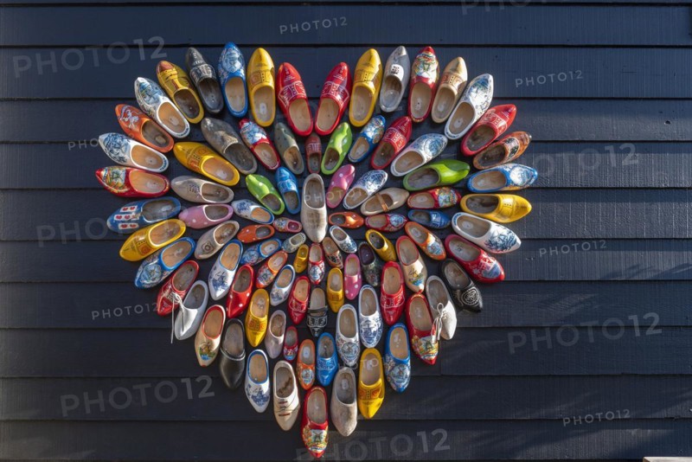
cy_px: 231
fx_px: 884
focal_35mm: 46
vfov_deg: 29.3
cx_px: 346
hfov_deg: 42.7
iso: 100
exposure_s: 1/80
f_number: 7.1
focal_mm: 46
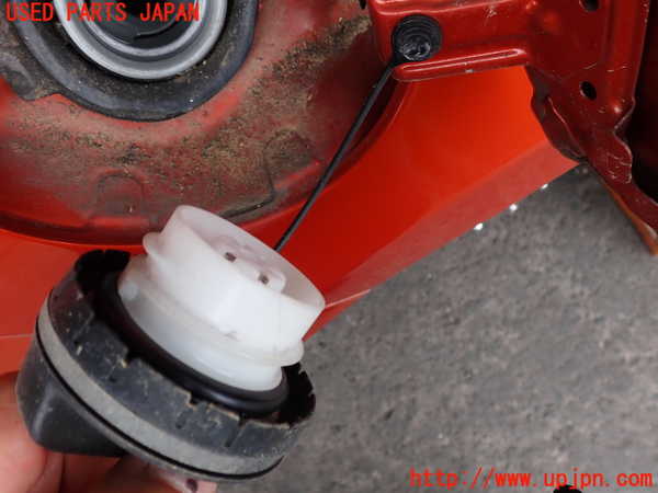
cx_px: 329
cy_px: 246
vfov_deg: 46.8
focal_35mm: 30
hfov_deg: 60.0
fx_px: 570
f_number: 3.2
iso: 100
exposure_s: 1/125
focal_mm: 5.4
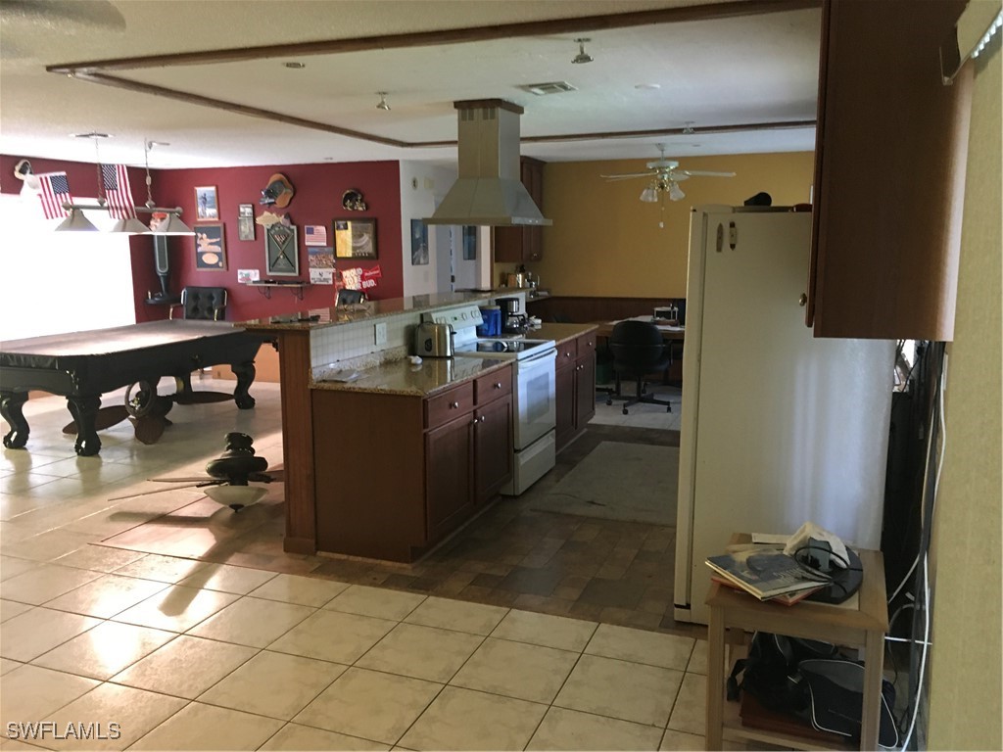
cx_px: 502
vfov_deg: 48.2
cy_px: 376
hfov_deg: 61.7
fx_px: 840
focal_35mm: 29
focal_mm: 4.15
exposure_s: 1/17
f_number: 2.2
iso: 200
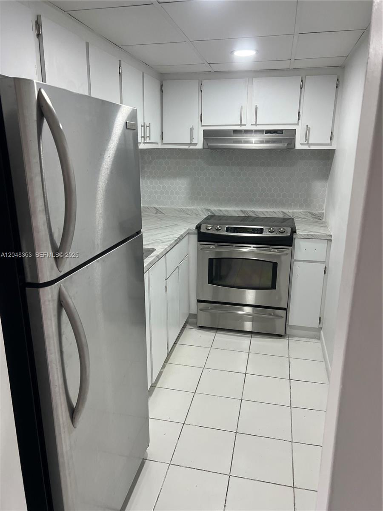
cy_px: 256
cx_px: 192
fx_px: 384
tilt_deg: -17.6
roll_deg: -1.4
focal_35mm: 26
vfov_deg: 67.3
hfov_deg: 53.1
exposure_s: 1/120
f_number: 1.5
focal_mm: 5.7
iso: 100
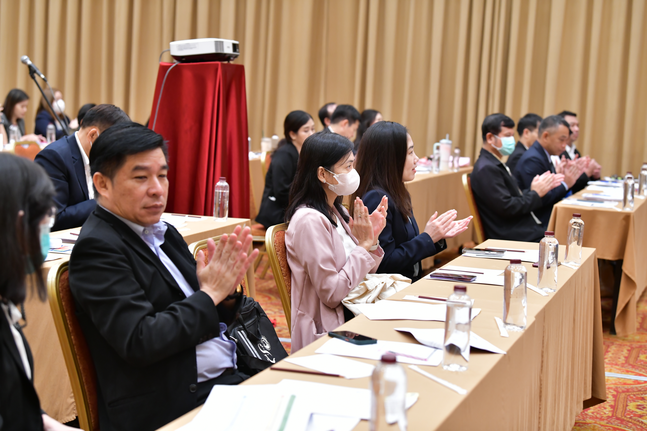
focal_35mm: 70
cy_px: 216
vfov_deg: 19.5
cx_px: 324
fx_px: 1258
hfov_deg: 28.8
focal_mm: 70
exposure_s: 1/100
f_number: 4
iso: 2000
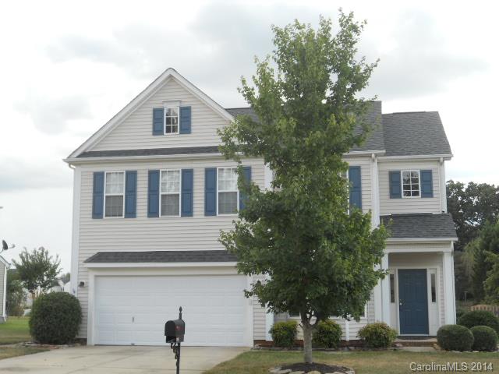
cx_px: 250
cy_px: 187
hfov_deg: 35.5
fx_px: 778
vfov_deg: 27.0
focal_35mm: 54
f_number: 4.8
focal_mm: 9.8
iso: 80
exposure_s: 1/200
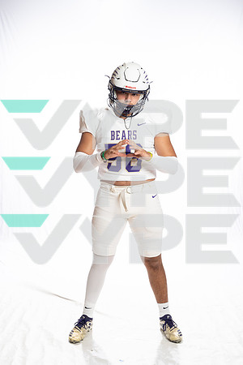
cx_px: 122
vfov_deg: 38.9
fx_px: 516
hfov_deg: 26.5
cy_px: 182
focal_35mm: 51
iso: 800
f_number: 8
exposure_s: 1/250
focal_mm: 51
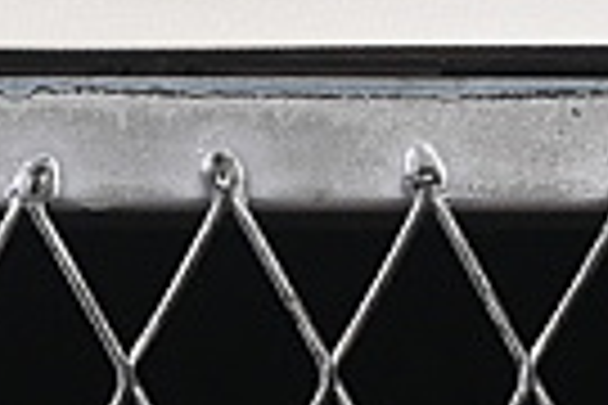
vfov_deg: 3.1
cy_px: -668
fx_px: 7481
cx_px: 108
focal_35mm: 443
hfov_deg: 4.7
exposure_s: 1/80
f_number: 8
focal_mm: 50
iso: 160
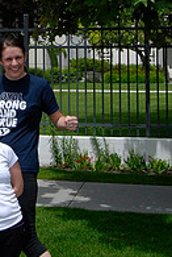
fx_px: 731
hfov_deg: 12.9
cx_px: -67
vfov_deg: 19.5
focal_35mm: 102
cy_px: 29
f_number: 10
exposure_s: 1/800
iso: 400
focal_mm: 23
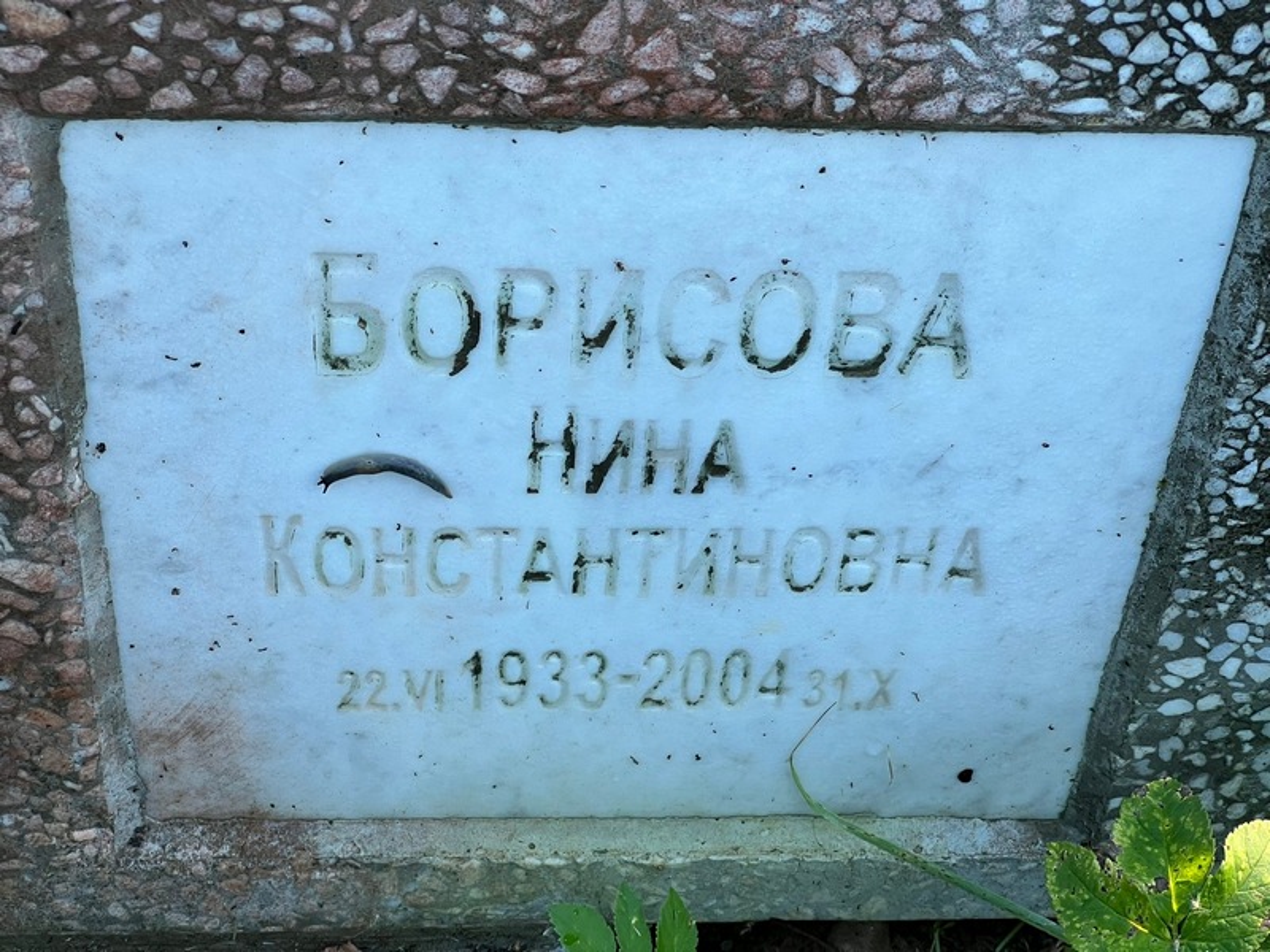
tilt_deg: -48.4
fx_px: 2825
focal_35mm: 77
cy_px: 476
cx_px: 635
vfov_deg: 19.1
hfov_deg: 25.3
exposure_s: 1/99
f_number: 2.8
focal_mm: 9
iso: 64
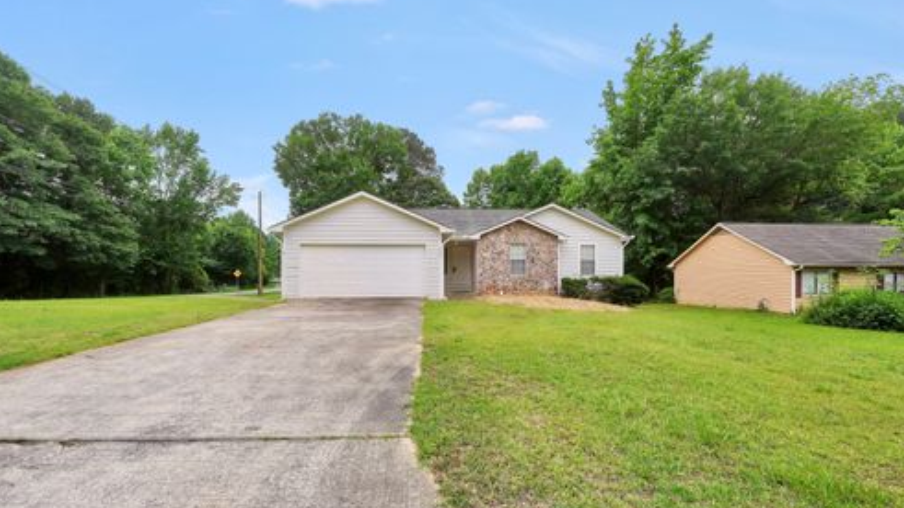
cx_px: 455
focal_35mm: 16
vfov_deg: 66.9
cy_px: 277
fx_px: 383
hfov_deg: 99.4
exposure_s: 1/125
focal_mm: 10
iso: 100
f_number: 8
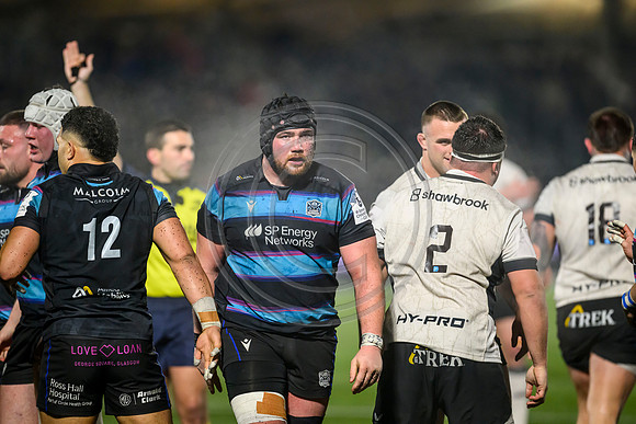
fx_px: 7068
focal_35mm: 400
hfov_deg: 5.2
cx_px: 318
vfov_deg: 3.4
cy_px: 212
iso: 6400
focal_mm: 400
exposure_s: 1/2500
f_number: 3.2
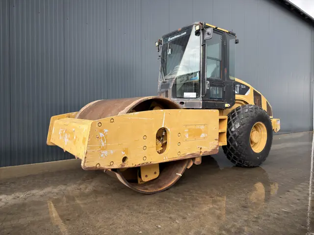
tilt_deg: -1.2
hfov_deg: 71.6
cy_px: 118
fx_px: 218
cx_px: 157
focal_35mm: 24
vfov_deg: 56.8
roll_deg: +0.1
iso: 80
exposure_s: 1/480
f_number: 1.78
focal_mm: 6.76
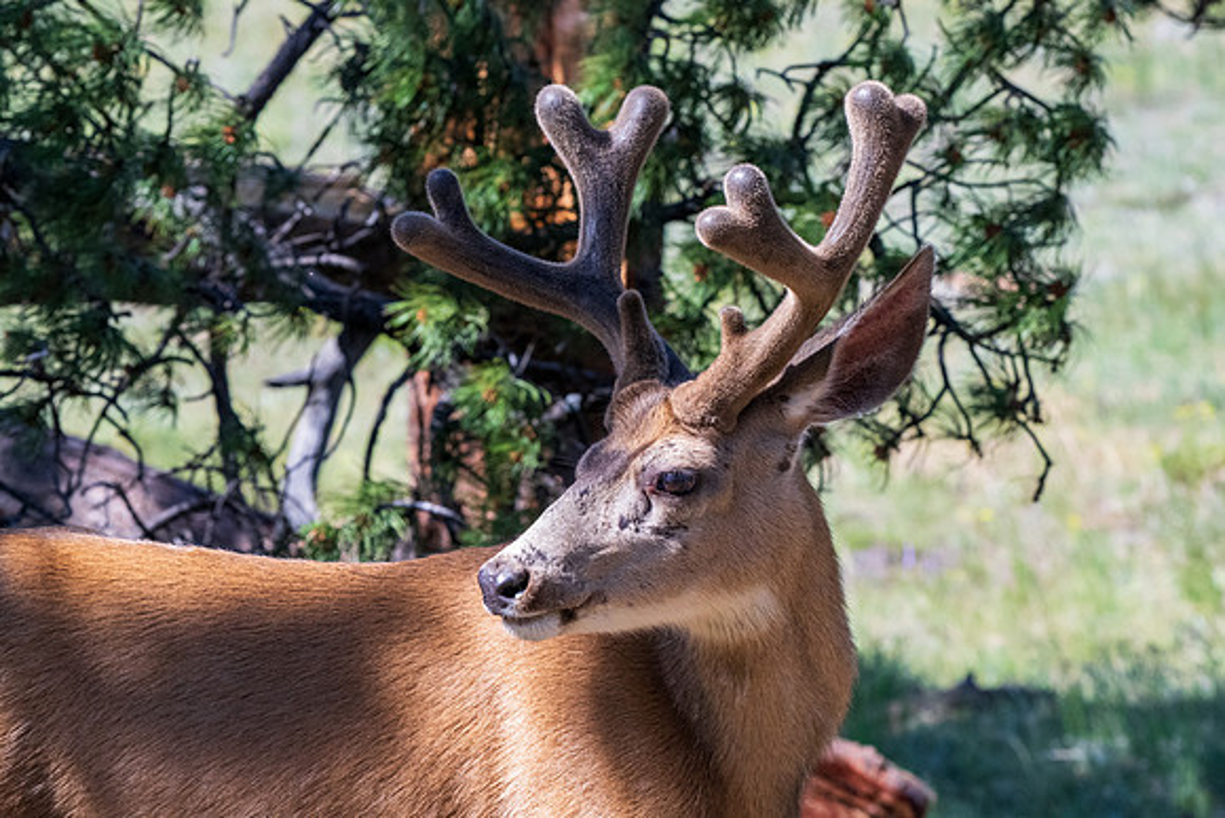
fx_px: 6960
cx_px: 696
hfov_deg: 10.1
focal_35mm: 204
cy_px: 353
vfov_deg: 6.7
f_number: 11
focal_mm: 180
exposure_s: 1/1250
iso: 3200
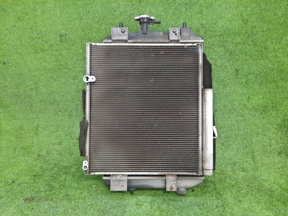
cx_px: 144
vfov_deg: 54.9
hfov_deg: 69.4
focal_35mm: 25
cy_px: 108
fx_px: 208
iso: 385
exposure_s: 1/25
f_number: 2
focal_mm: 4.6
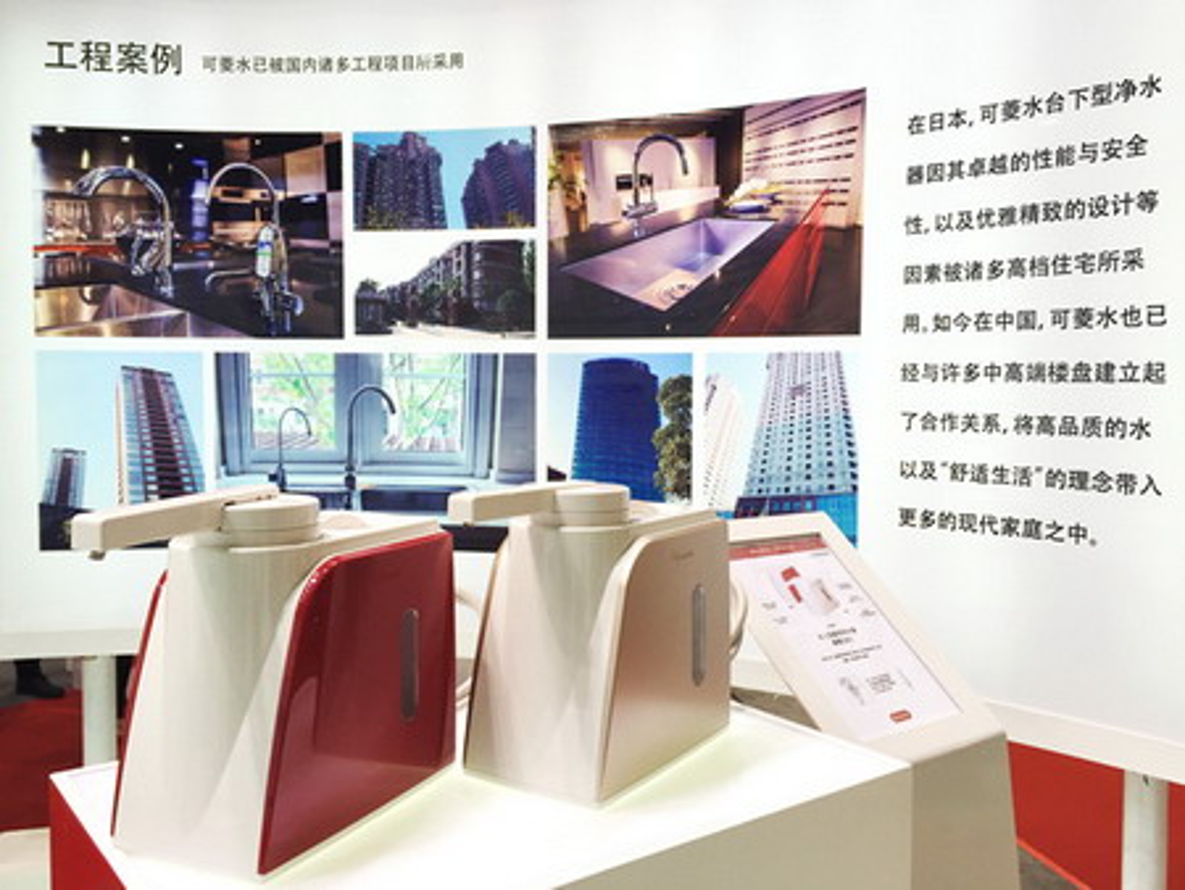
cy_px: 445
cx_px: 592
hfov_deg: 61.6
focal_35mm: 29
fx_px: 993
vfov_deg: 48.3
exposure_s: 1/100
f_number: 2.2
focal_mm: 4.15
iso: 50
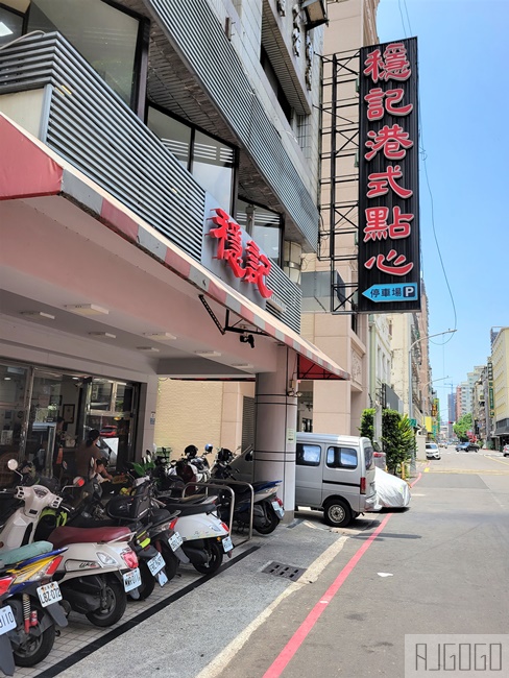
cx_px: 254
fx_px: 509
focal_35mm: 26
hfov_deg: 53.1
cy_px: 339
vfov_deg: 67.3
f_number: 1.8
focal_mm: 5.4
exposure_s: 1/1350
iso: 40
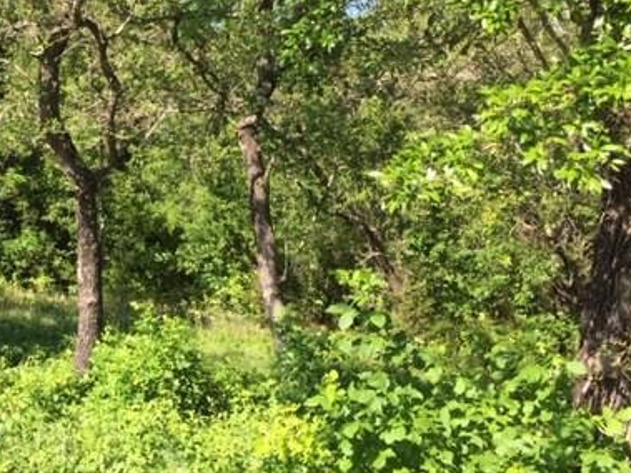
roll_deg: +0.1
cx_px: 110
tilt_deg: +2.0
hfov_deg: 37.3
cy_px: 117
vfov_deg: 29.2
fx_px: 893
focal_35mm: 49
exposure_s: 1/648
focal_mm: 4.15
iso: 32
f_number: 2.2
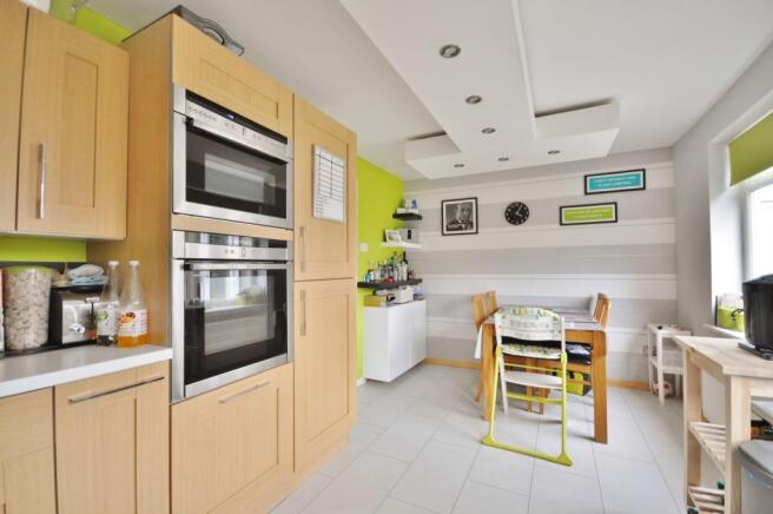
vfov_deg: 77.2
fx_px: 322
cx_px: 386
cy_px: 257
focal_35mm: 15
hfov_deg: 100.4
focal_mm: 10
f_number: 4
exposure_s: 1/60
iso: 800
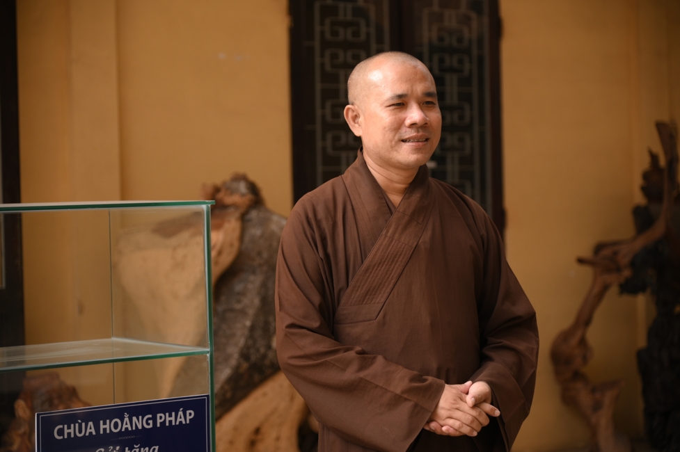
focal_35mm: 95
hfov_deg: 21.5
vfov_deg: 14.4
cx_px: 340
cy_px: 226
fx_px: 1793
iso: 400
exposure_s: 1/500
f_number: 4
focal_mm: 95
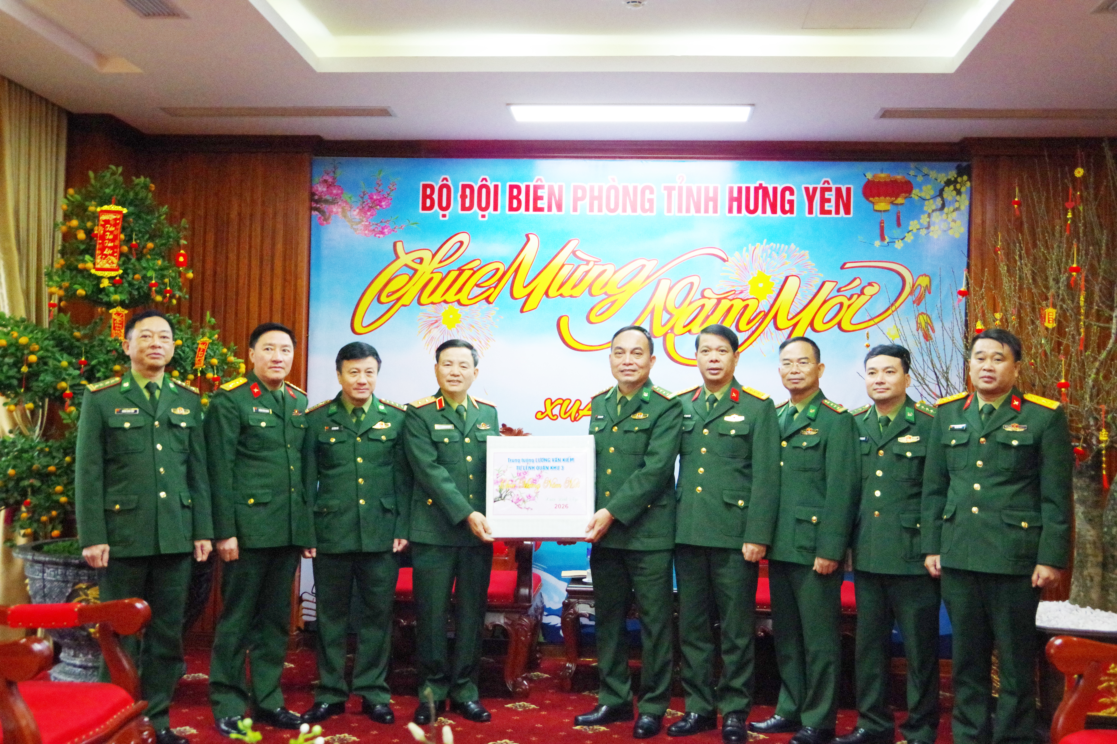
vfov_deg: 36.9
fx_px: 1117
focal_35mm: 36
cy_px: 372
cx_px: 558
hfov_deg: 53.1
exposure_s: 1/200
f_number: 8
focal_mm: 24
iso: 6400
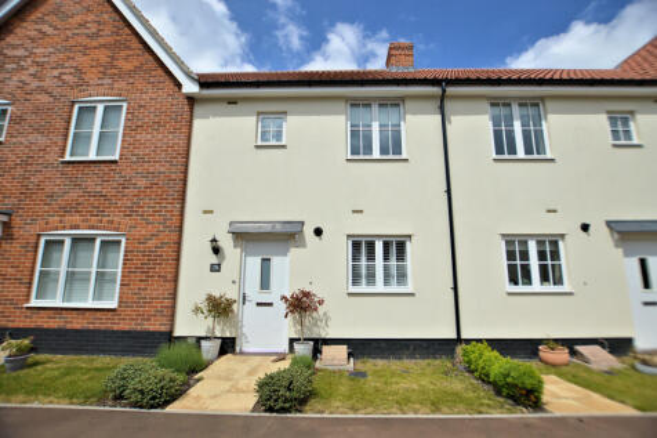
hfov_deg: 100.4
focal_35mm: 15
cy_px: 219
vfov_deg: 77.3
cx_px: 328
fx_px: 274
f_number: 3.5
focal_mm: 10
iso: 100
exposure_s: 1/2000
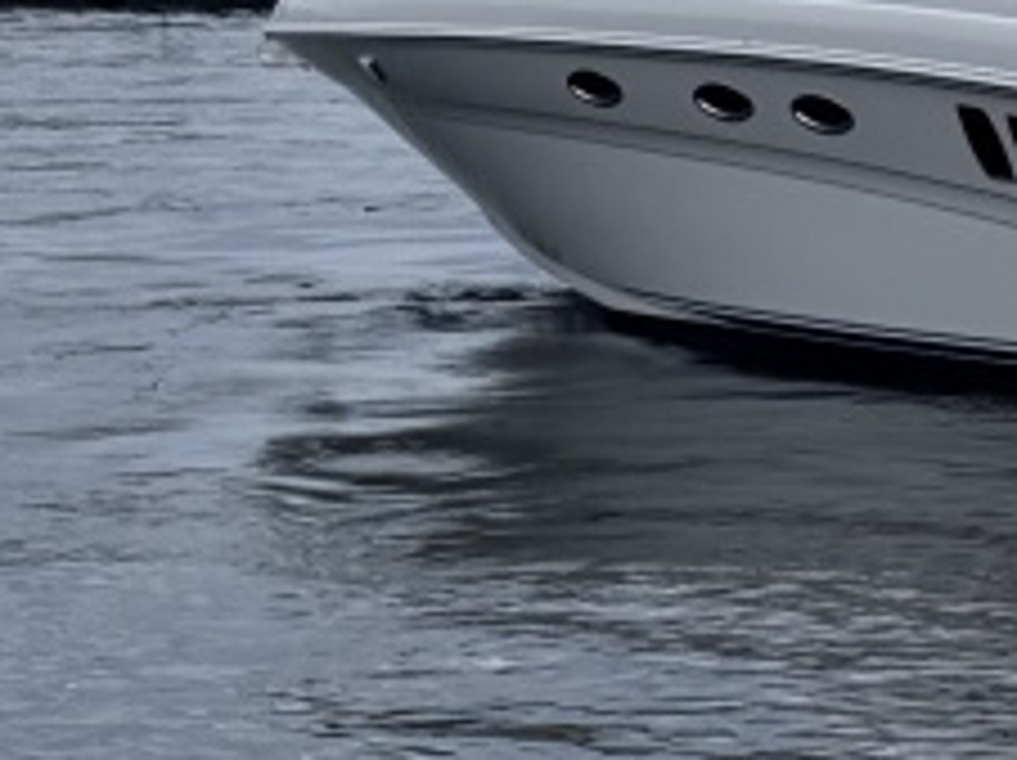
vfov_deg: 8.7
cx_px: 1642
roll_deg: -0.1
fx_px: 4989
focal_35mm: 170
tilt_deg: -5.4
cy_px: 243
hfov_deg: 11.1
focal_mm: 6.76
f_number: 1.78
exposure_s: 1/5348
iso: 80
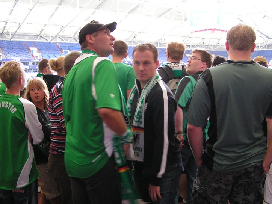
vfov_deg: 34.3
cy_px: 107
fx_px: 330
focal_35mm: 42
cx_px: 127
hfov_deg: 44.8
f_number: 2.8
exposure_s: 1/40
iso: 125
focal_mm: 5.8
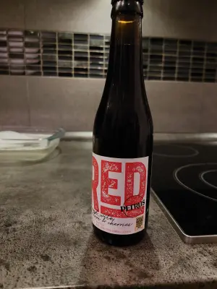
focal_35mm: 24
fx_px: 201
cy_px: 144
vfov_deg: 71.6
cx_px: 108
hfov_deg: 56.8
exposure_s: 1/25
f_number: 1.8
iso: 640
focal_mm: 5.23
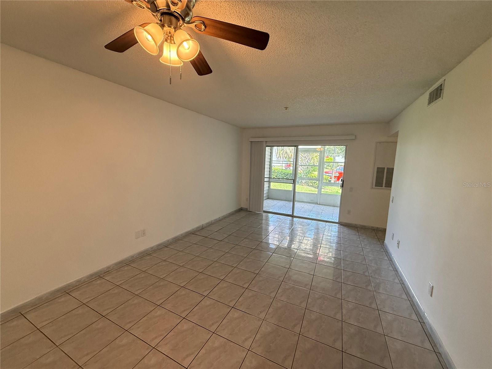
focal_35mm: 14
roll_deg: -2.1
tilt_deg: -7.3
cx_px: 246
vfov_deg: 85.7
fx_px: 199
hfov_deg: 102.1
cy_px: 184
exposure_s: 1/120
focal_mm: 2.22
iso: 250
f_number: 2.2
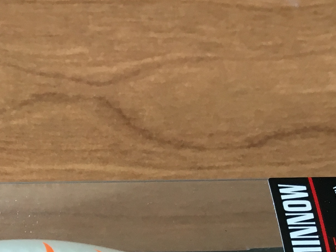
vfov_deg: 14.6
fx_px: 932
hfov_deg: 19.5
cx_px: -47
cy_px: 355
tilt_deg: -69.3
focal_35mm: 96
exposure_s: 1/33
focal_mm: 4.15
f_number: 2.2
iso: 40
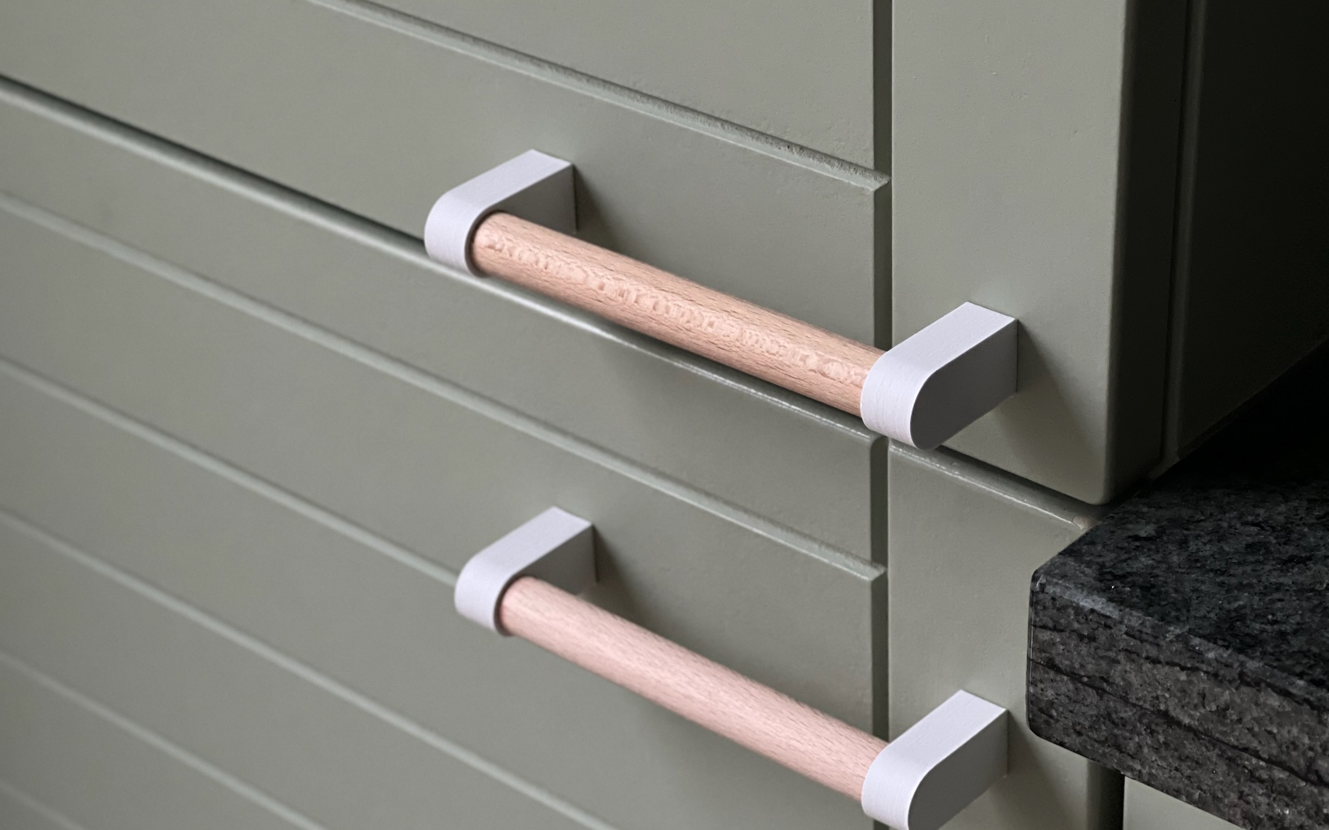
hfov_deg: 25.2
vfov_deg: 15.9
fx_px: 2970
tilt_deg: -31.7
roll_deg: +2.7
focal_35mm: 82
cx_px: 666
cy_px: 463
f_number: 2.8
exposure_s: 1/15
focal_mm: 9
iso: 640
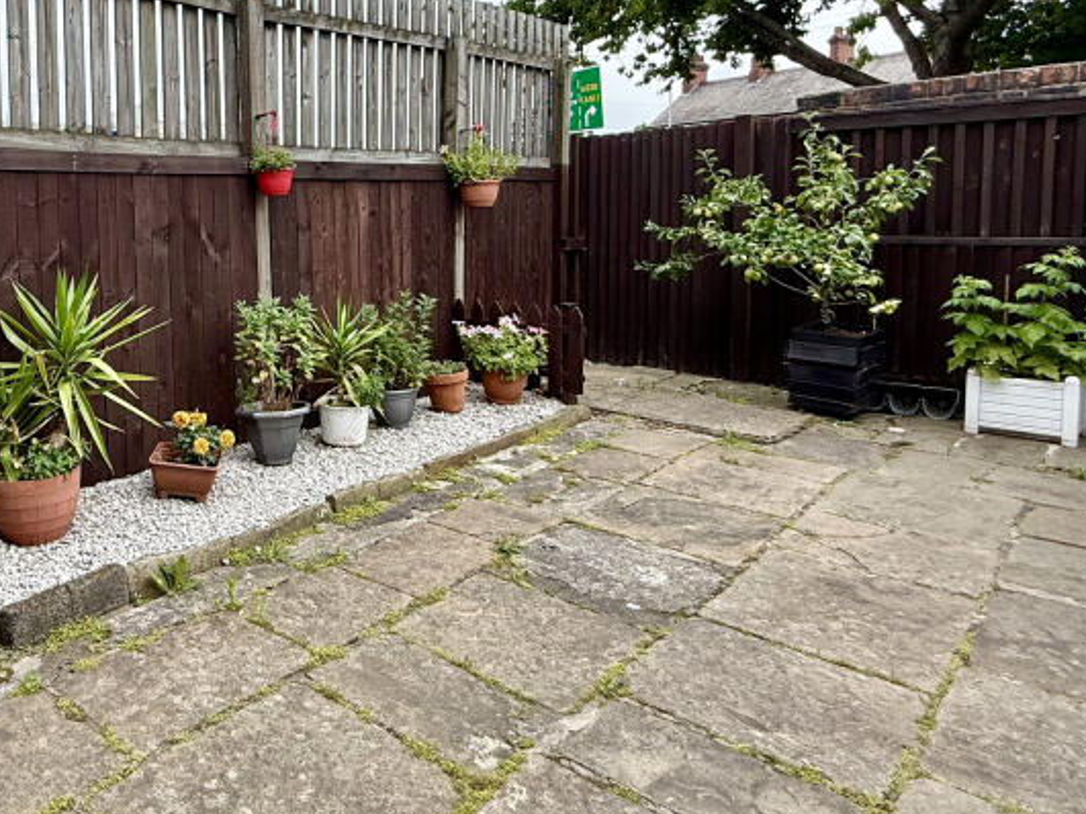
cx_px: 215
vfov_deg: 50.4
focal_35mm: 27
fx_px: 847
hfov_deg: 60.0
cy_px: 272
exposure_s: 1/430
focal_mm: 2.22
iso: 64
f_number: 2.2
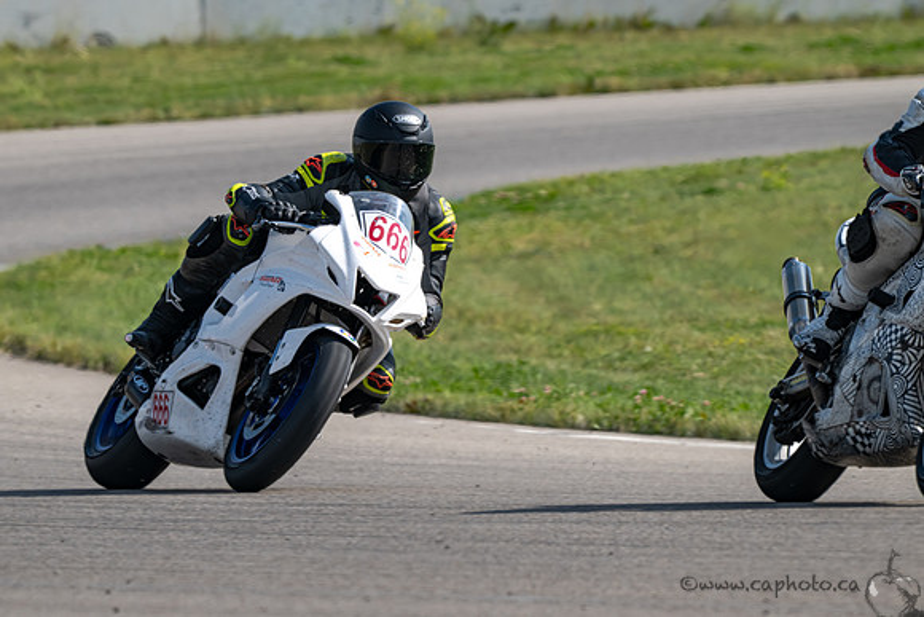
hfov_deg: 2.9
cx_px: 380
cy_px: 308
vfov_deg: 1.9
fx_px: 18131
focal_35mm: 706
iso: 360
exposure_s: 1/800
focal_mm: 600
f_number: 11
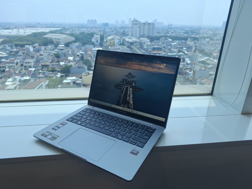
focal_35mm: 23
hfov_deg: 73.9
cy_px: 94
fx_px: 167
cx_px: 126
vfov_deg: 58.9
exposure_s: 1/244
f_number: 1.8
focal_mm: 5.54
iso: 50
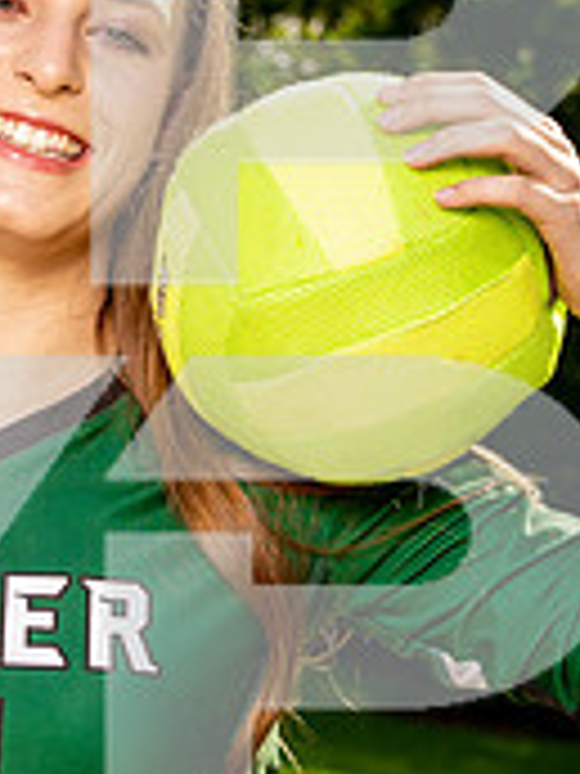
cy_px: 596
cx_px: 18
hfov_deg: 8.7
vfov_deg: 11.7
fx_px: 3776
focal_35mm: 169
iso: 125
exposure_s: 1/320
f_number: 5.6
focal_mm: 52
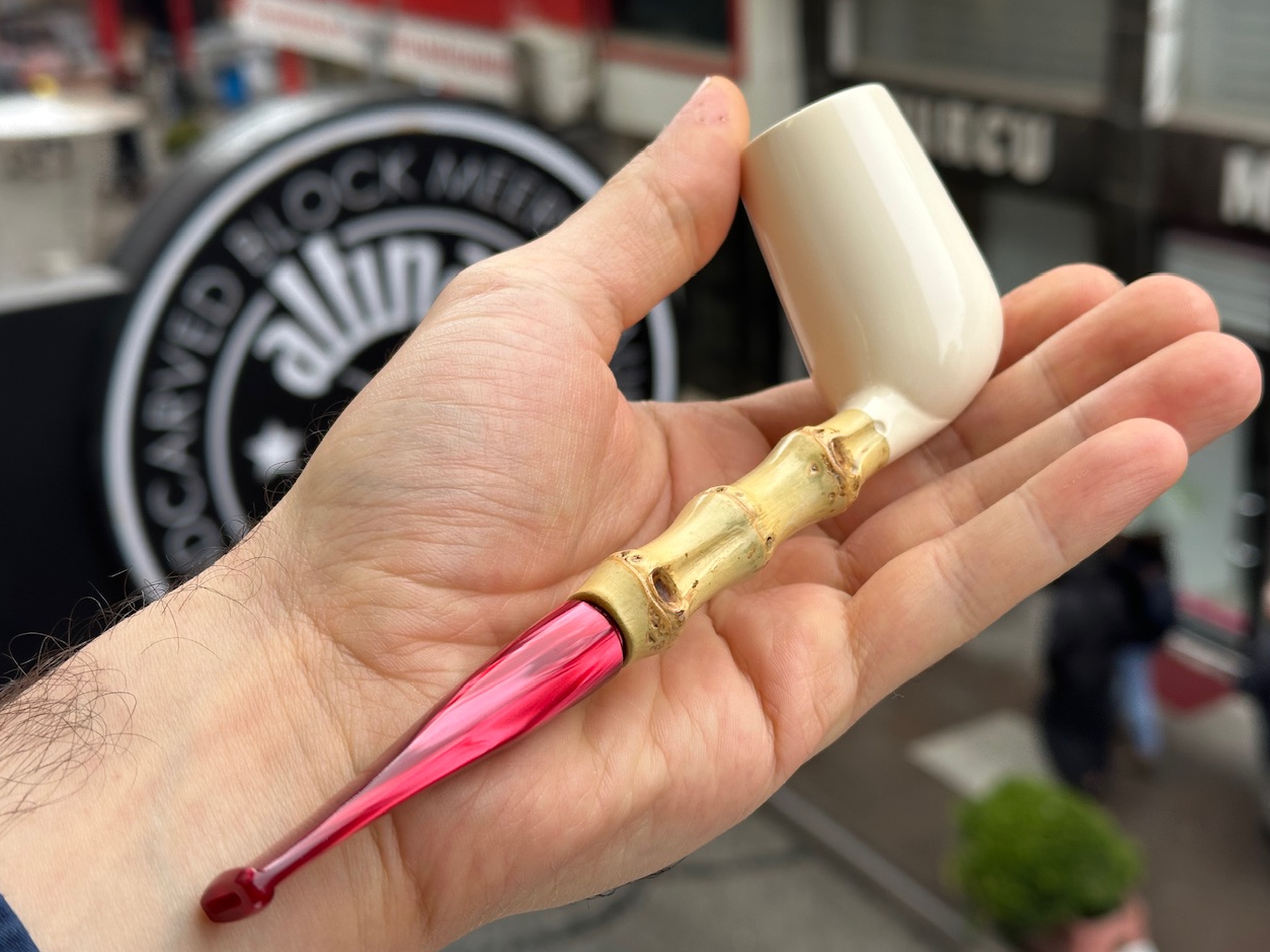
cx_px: 641
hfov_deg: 38.9
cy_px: 477
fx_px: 1797
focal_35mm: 49
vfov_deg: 29.7
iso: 64
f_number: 1.78
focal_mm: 6.86
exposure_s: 1/287
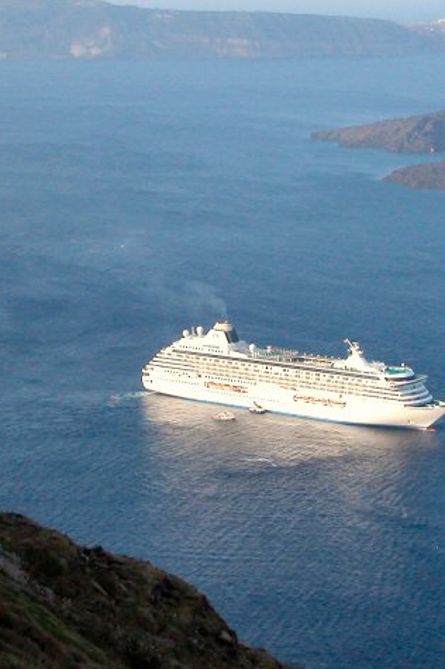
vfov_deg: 17.8
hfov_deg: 11.8
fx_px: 2135
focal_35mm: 115
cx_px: 441
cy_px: 335
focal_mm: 12.5
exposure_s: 1/530
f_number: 4.1
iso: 100
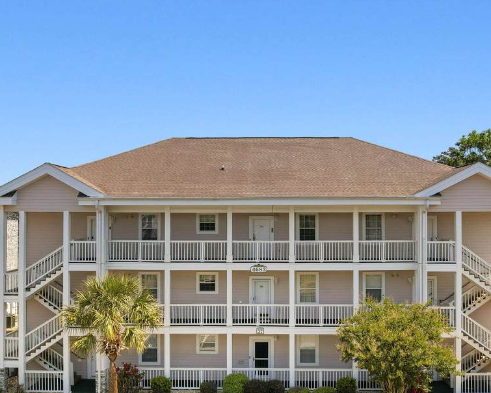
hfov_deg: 51.5
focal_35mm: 35
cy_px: 201
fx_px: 509
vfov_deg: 42.2
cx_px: 247
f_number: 2.8
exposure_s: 1/350
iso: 110
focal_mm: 8.38
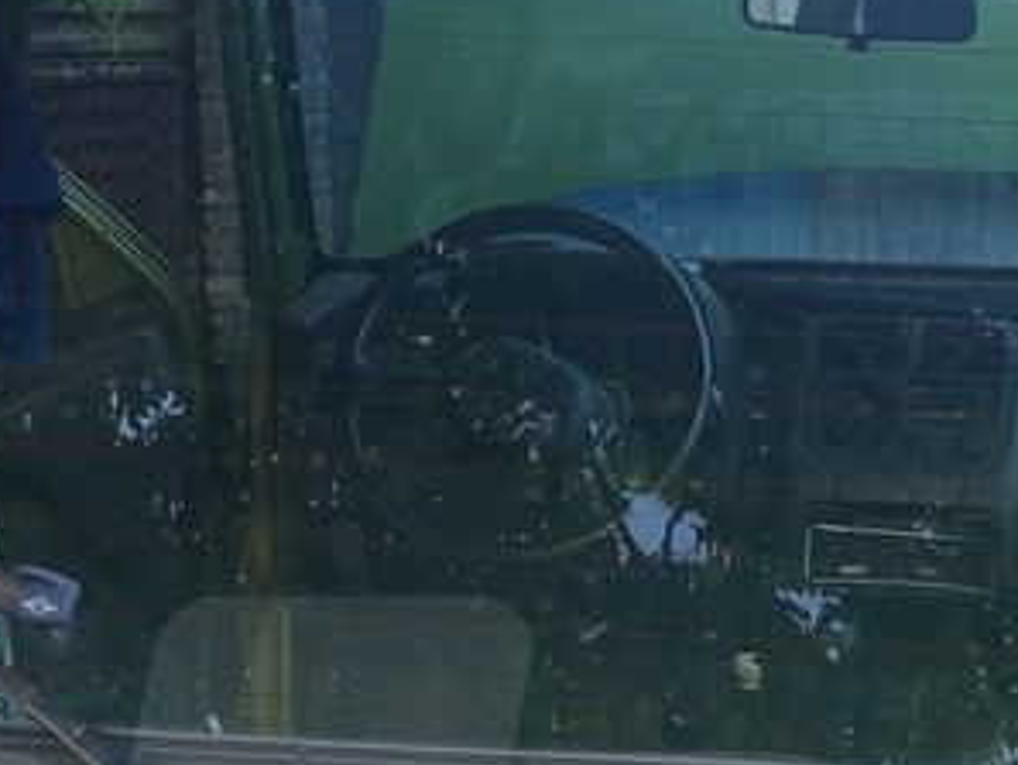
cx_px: 634
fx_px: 3207
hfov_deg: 18.0
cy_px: 974
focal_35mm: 109
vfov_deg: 13.2
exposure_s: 1/120
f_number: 2.2
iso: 178
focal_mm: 3.79
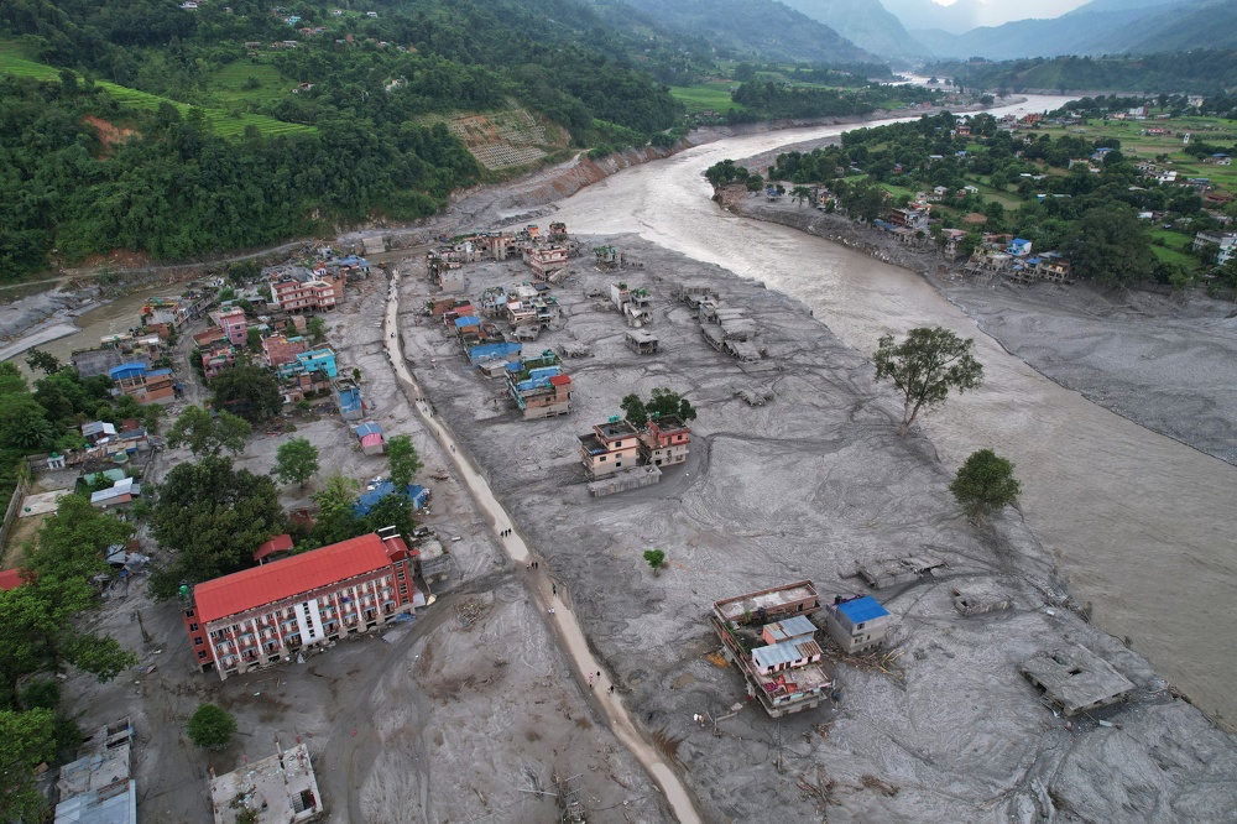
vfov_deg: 57.2
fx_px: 756
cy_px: 412
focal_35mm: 22
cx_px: 618
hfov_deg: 78.6
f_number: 2.8
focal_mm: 8.4
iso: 100
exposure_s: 1/200
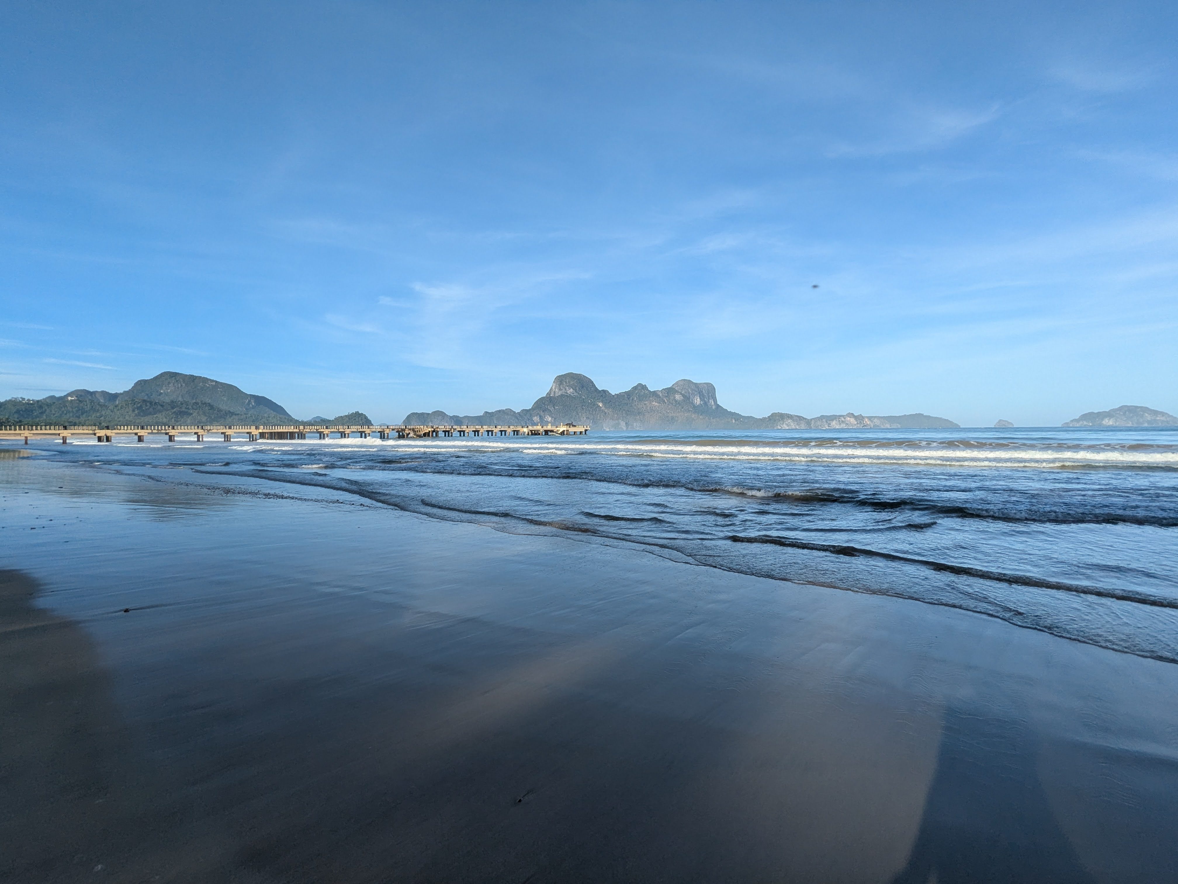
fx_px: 544
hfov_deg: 94.5
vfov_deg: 78.1
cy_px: 442
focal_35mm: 16
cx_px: 589
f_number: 2.2
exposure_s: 1/1475
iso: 49
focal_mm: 2.35
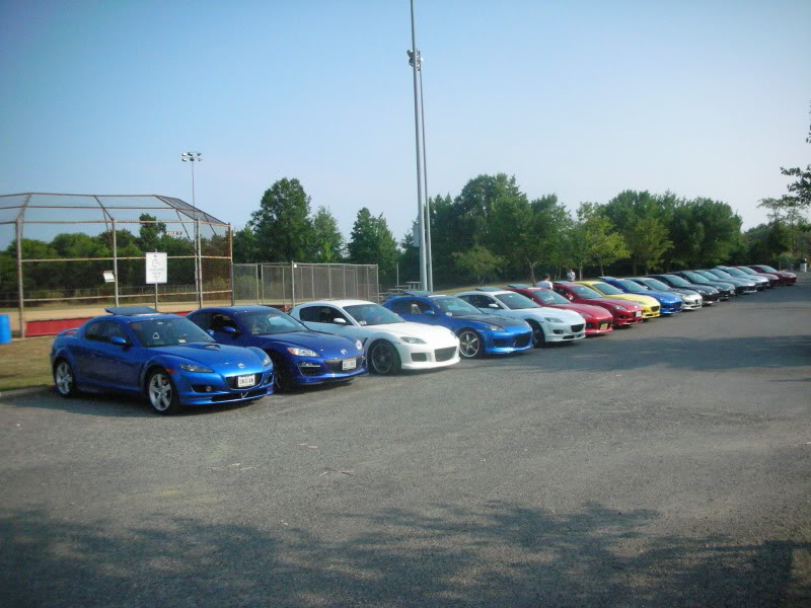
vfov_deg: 40.7
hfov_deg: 52.6
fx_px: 820
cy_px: 304
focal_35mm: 35
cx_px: 406
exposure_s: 1/500
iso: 400
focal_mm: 5.8
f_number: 8.5
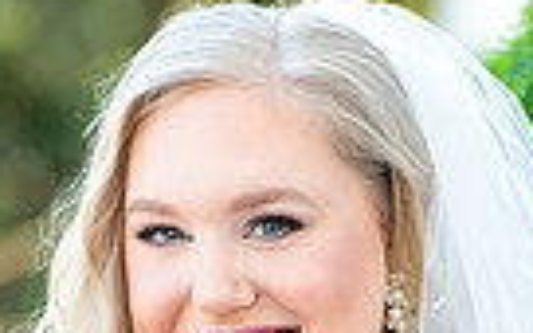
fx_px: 9820
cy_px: 419
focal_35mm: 676
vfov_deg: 1.9
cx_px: 290
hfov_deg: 3.1
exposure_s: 1/1250
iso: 640
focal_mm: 200
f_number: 3.5
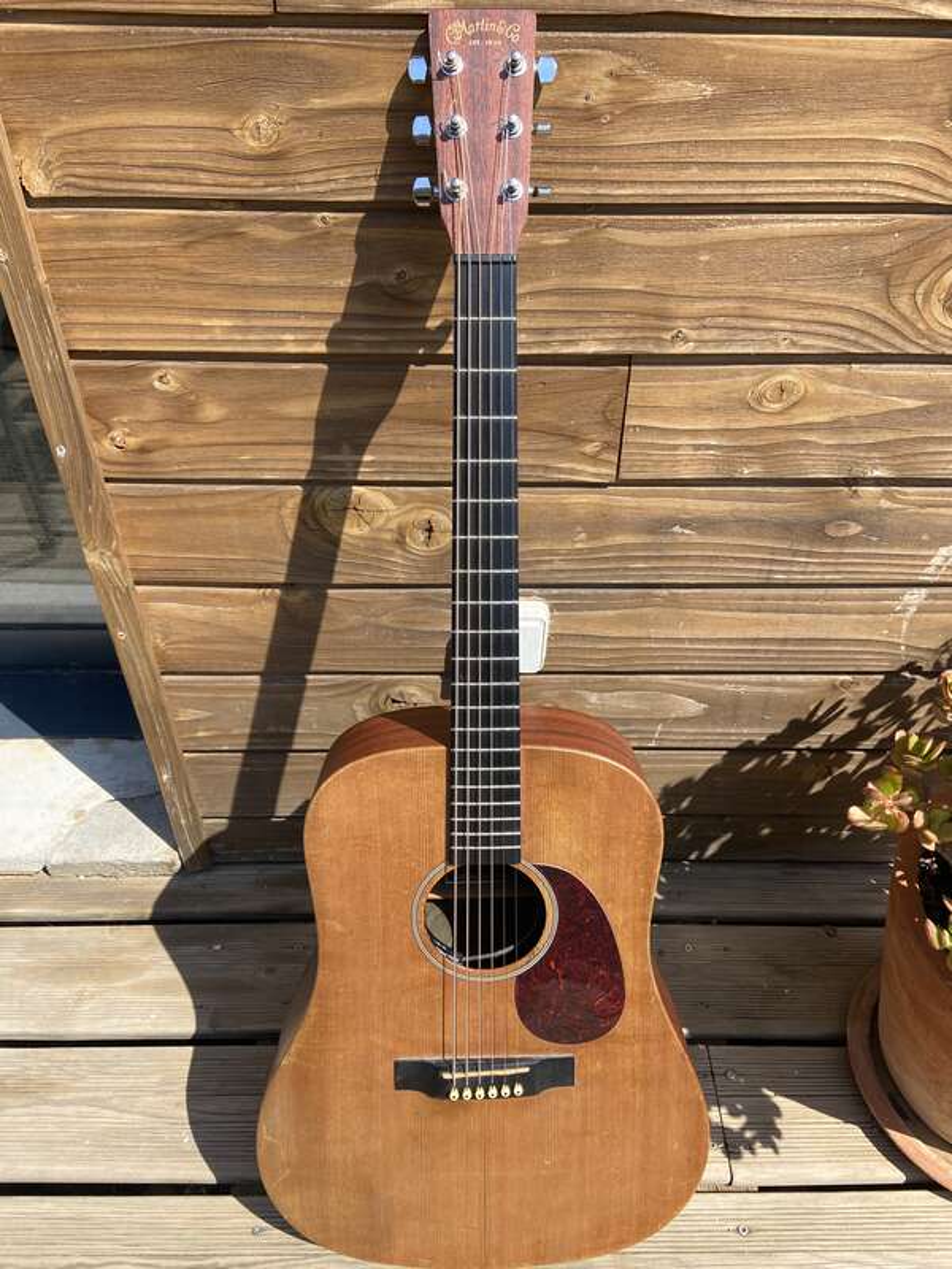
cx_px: 476
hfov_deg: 53.1
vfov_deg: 67.3
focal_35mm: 26
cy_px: 634
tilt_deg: -39.6
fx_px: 953
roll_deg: +0.8
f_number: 1.8
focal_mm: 4.25
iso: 32
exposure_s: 1/1754
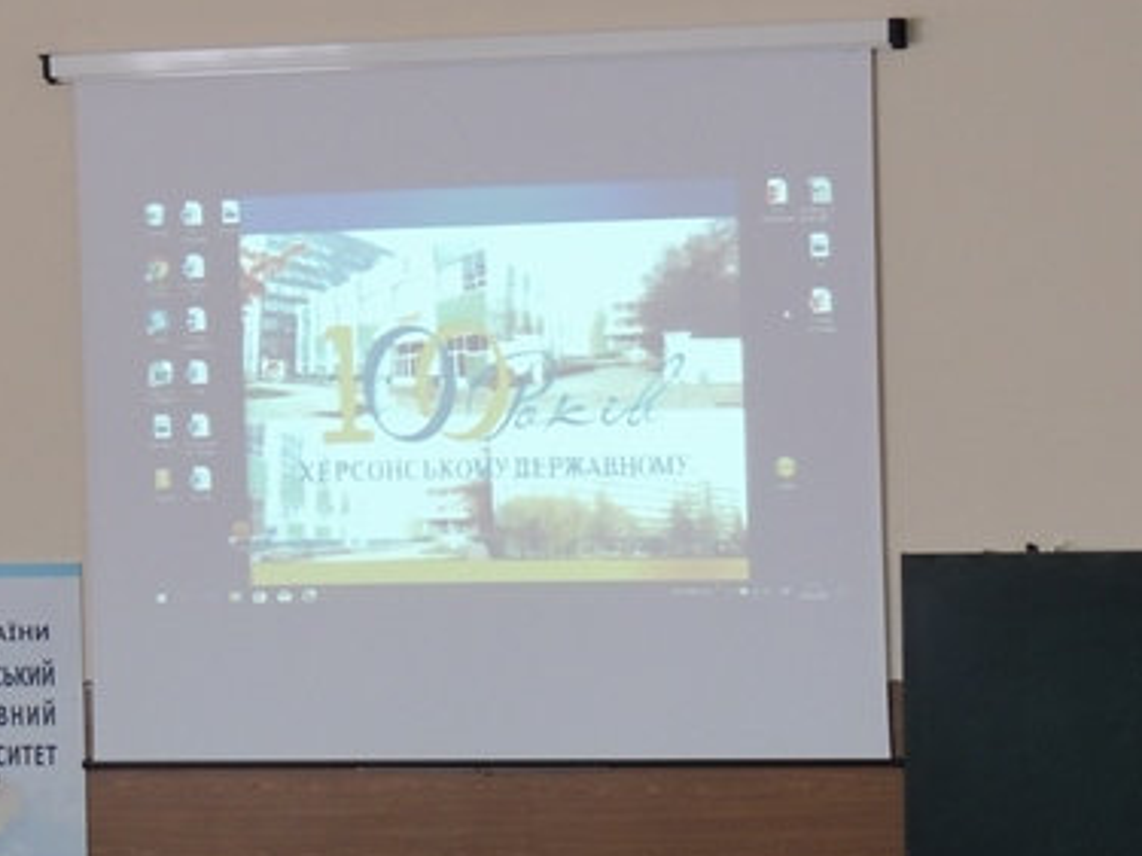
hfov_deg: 12.3
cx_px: 472
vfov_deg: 9.2
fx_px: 5277
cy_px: 737
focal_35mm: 160
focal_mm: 13.3
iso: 400
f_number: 3.9
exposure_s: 1/30
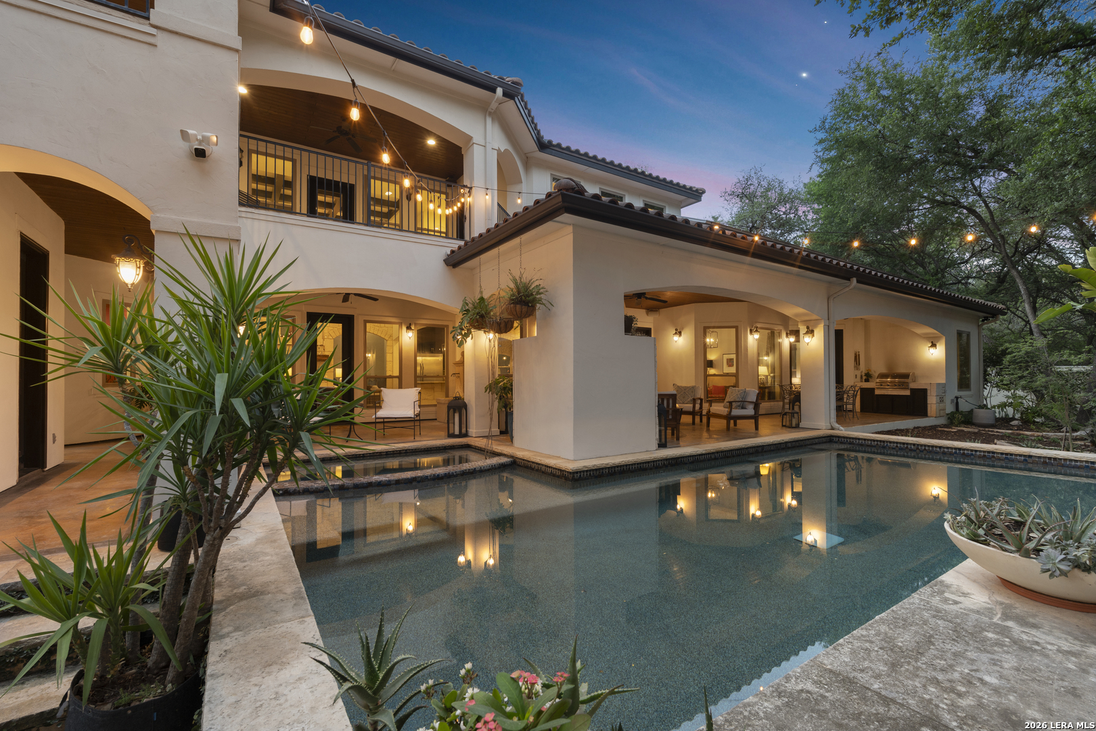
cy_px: 366
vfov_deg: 73.7
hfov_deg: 96.7
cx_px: 548
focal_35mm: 16
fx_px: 487
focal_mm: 16
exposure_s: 1/2
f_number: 8
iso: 800
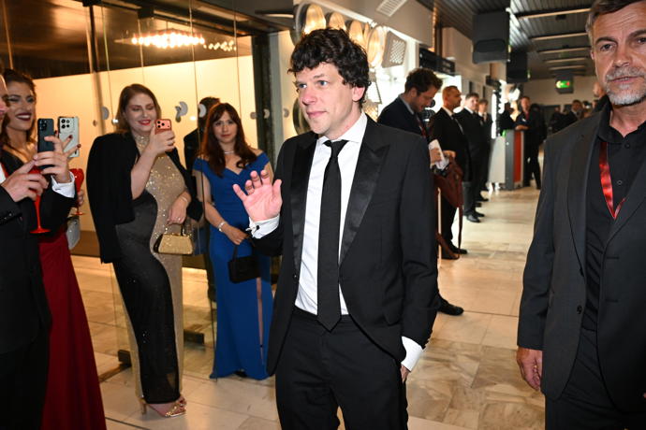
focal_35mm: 30
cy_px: 215
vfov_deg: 43.6
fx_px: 538
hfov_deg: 61.9
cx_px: 323
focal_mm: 30
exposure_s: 1/125
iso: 3200
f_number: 5
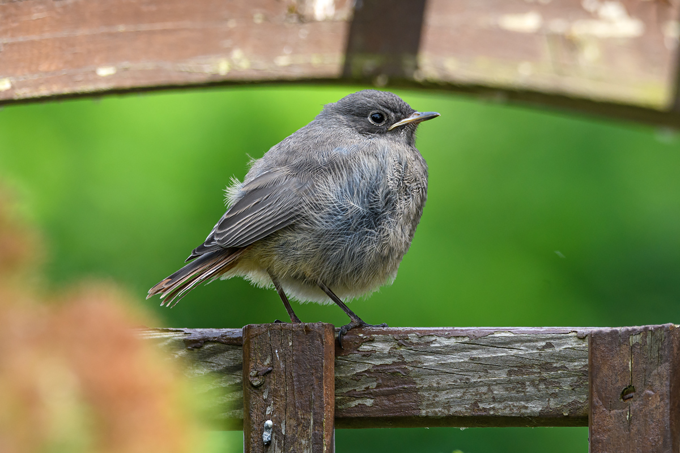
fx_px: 16999
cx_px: 340
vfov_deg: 1.5
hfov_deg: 2.3
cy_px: 226
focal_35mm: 900
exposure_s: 1/400
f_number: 8
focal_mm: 600
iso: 400
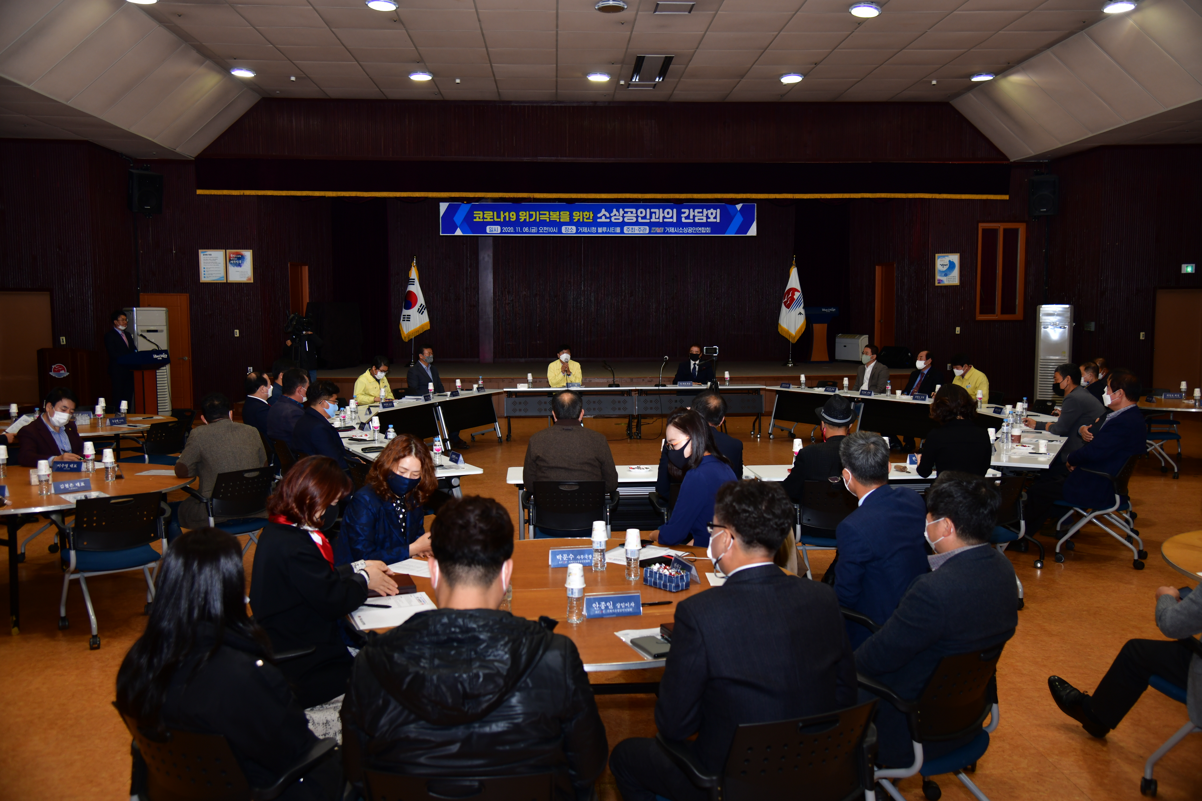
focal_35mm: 32
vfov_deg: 41.1
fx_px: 1068
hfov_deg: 58.7
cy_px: 400
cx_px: 601
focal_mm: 32
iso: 400
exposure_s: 1/250
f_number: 4
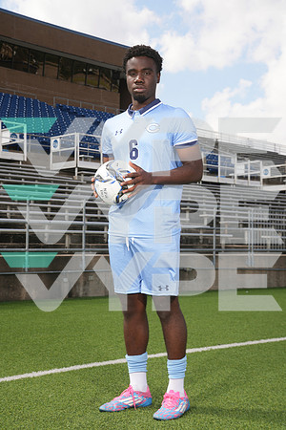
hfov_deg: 23.8
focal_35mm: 57
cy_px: 215
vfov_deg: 35.1
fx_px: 679
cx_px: 143
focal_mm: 57
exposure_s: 1/200
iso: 100
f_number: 8
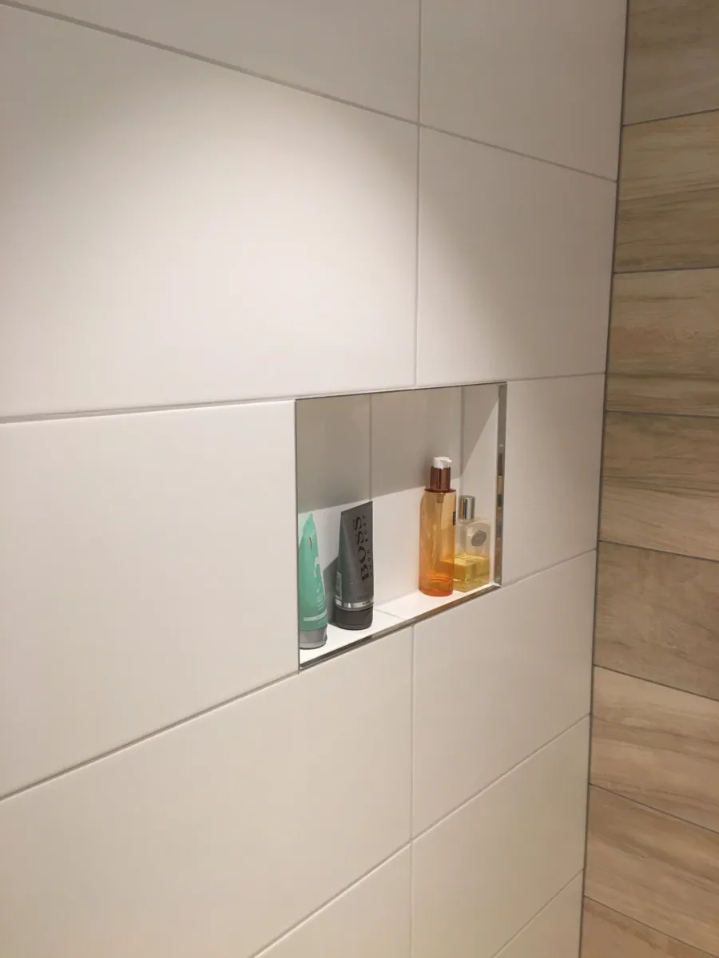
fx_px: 803
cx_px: 360
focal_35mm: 29
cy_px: 479
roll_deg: -0.3
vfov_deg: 61.7
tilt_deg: -9.2
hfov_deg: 48.2
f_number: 2.2
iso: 40
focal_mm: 4.15
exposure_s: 1/17
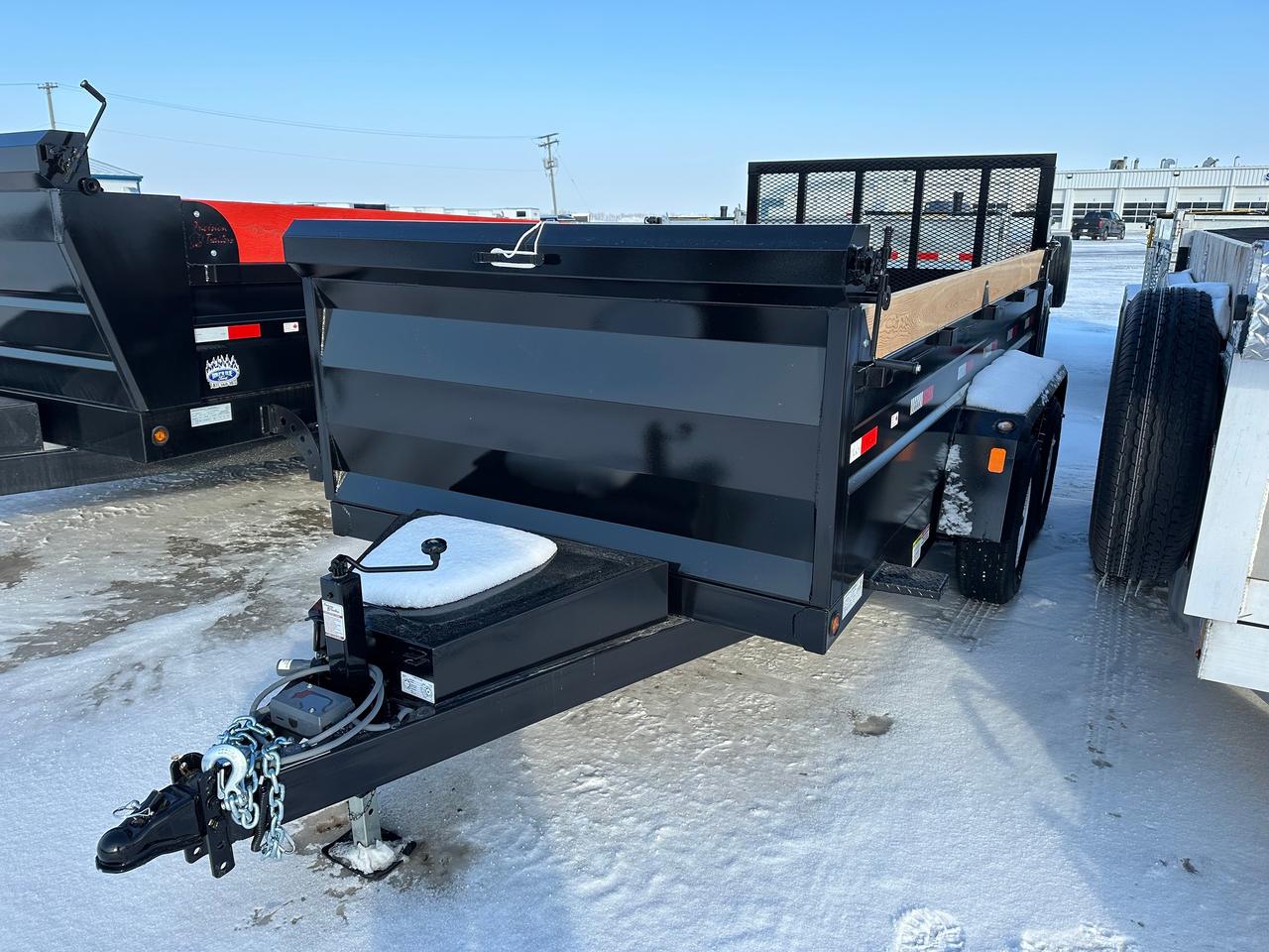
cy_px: 476
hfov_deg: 71.6
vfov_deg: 56.8
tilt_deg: -16.1
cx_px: 634
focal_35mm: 24
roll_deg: -0.2
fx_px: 880
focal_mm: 6.86
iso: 80
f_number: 1.78
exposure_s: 1/2353
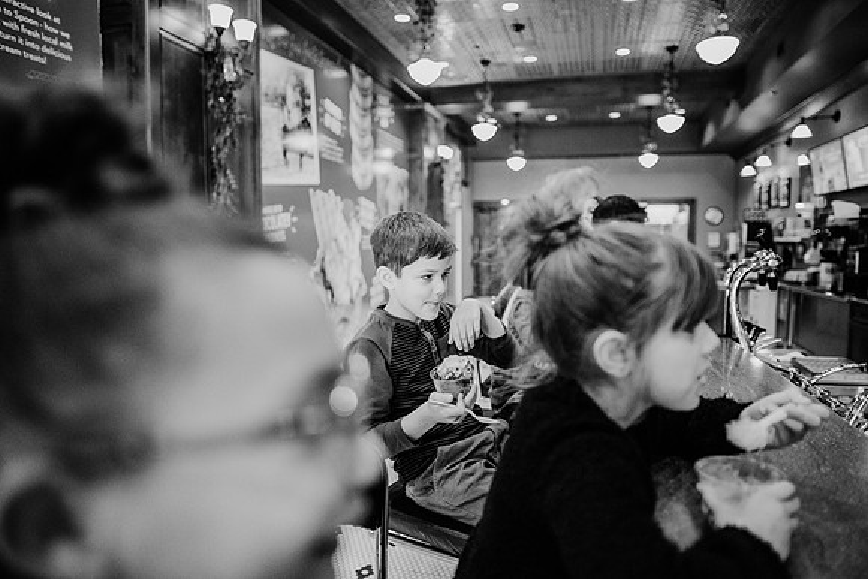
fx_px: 579
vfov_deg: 53.2
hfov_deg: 73.7
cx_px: 434
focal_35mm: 24
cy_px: 290
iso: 5000
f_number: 2
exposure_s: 1/640
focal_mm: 24
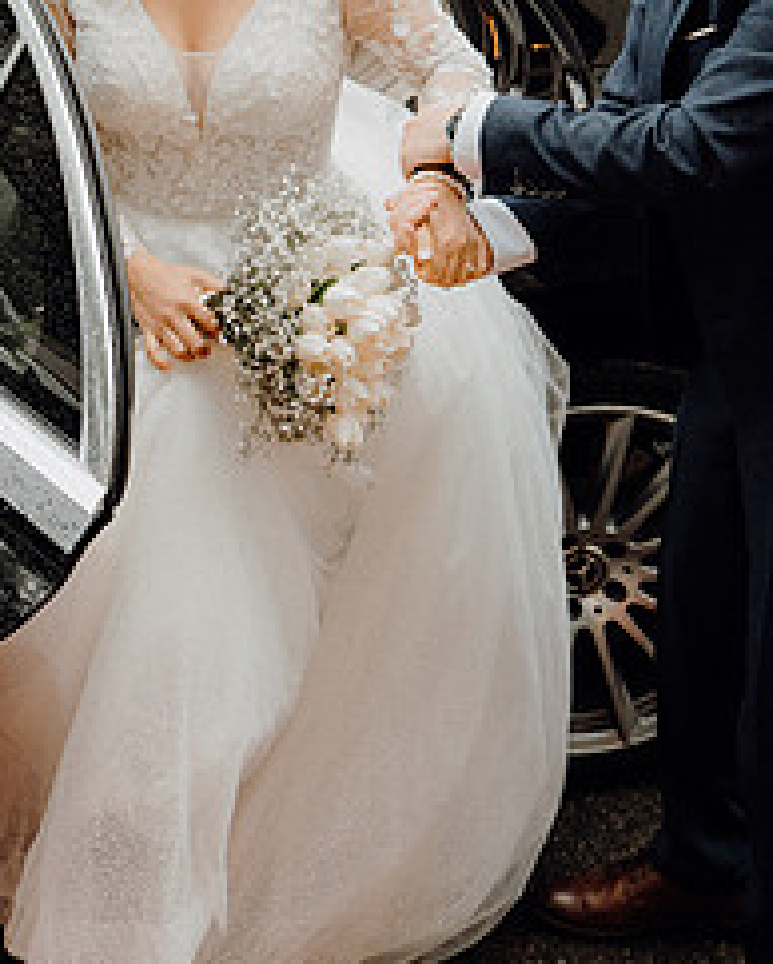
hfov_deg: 16.9
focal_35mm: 90
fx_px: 2571
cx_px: 96
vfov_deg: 21.1
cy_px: 293
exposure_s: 1/160
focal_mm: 40
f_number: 3.5
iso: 1600
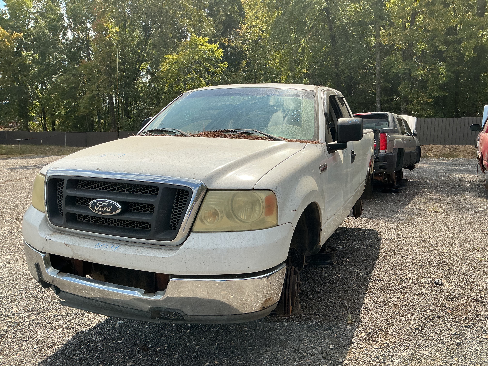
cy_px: 183
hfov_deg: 61.7
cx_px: 244
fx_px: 409
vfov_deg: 48.2
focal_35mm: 29
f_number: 1.8
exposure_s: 1/1250
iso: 25
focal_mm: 3
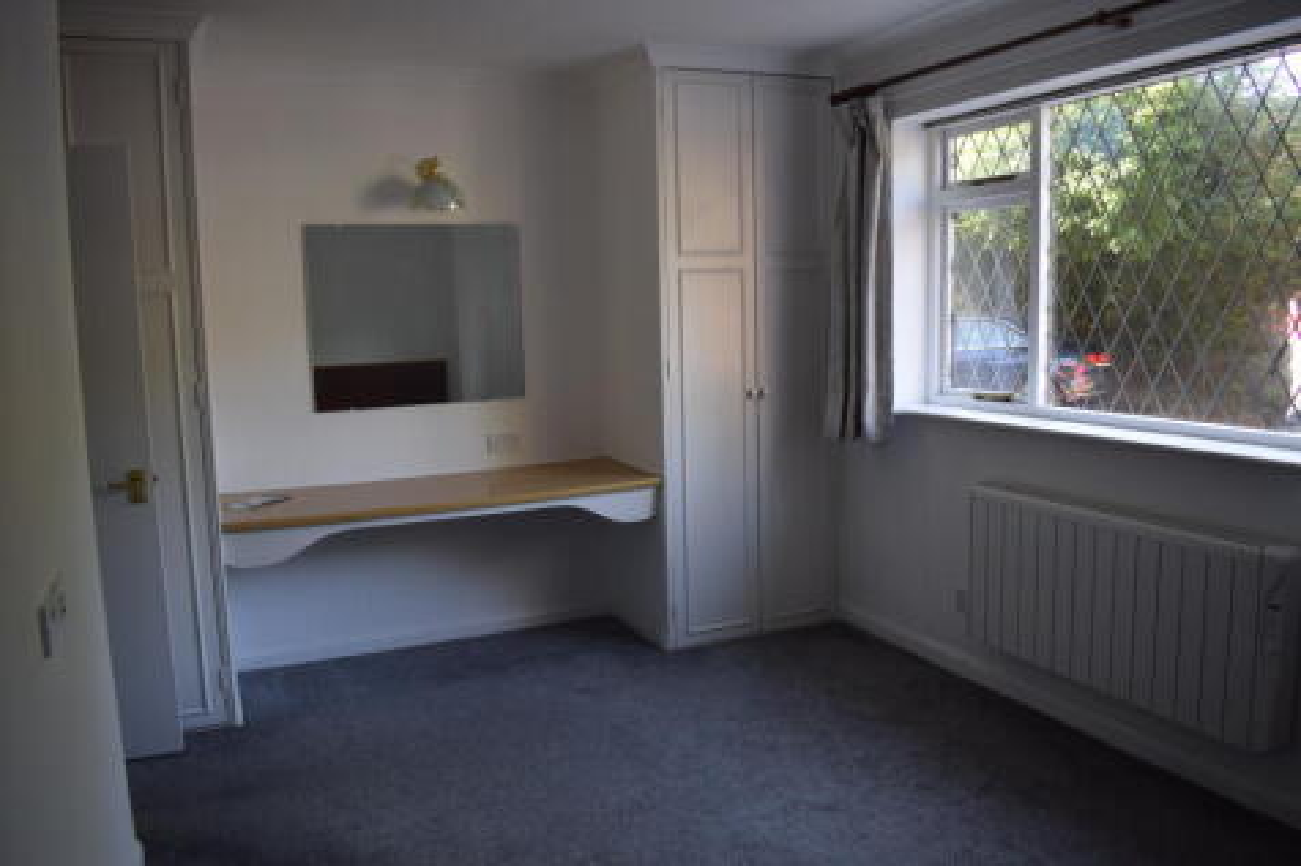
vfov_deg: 47.9
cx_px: 650
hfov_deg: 67.4
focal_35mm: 27
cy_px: 433
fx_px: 975
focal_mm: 18
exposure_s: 1/80
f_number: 4.5
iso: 400
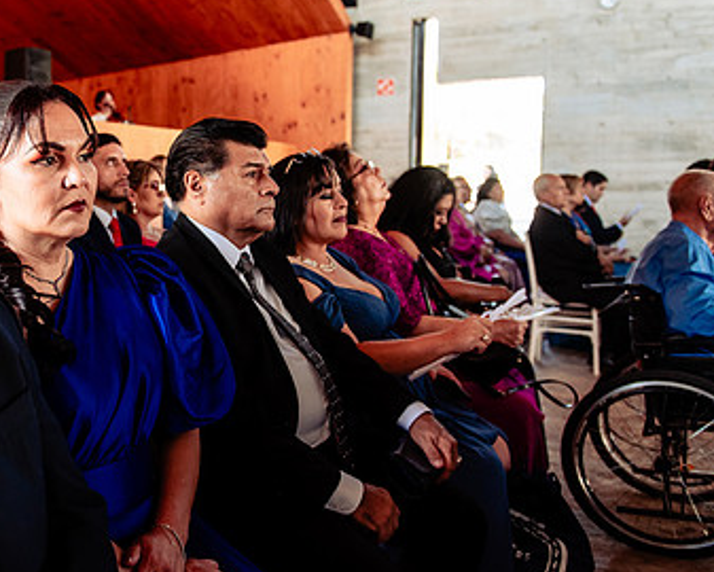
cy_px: 279
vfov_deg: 37.4
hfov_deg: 43.7
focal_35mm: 40
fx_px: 846
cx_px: 145
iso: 800
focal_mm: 24
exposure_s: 1/250
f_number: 3.2
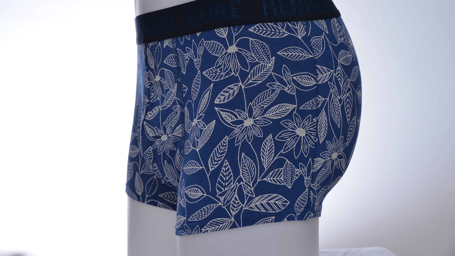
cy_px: 110
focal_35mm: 69
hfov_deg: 30.6
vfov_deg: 17.5
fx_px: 832
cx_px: 226
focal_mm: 65
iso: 280
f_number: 7.1
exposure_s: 1/80
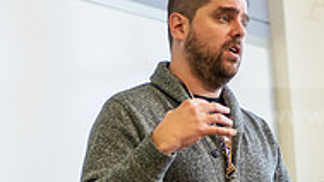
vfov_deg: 6.7
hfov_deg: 12.0
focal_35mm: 180
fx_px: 1545
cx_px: 189
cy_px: 152
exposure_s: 1/200
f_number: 2.8
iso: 800
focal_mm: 56
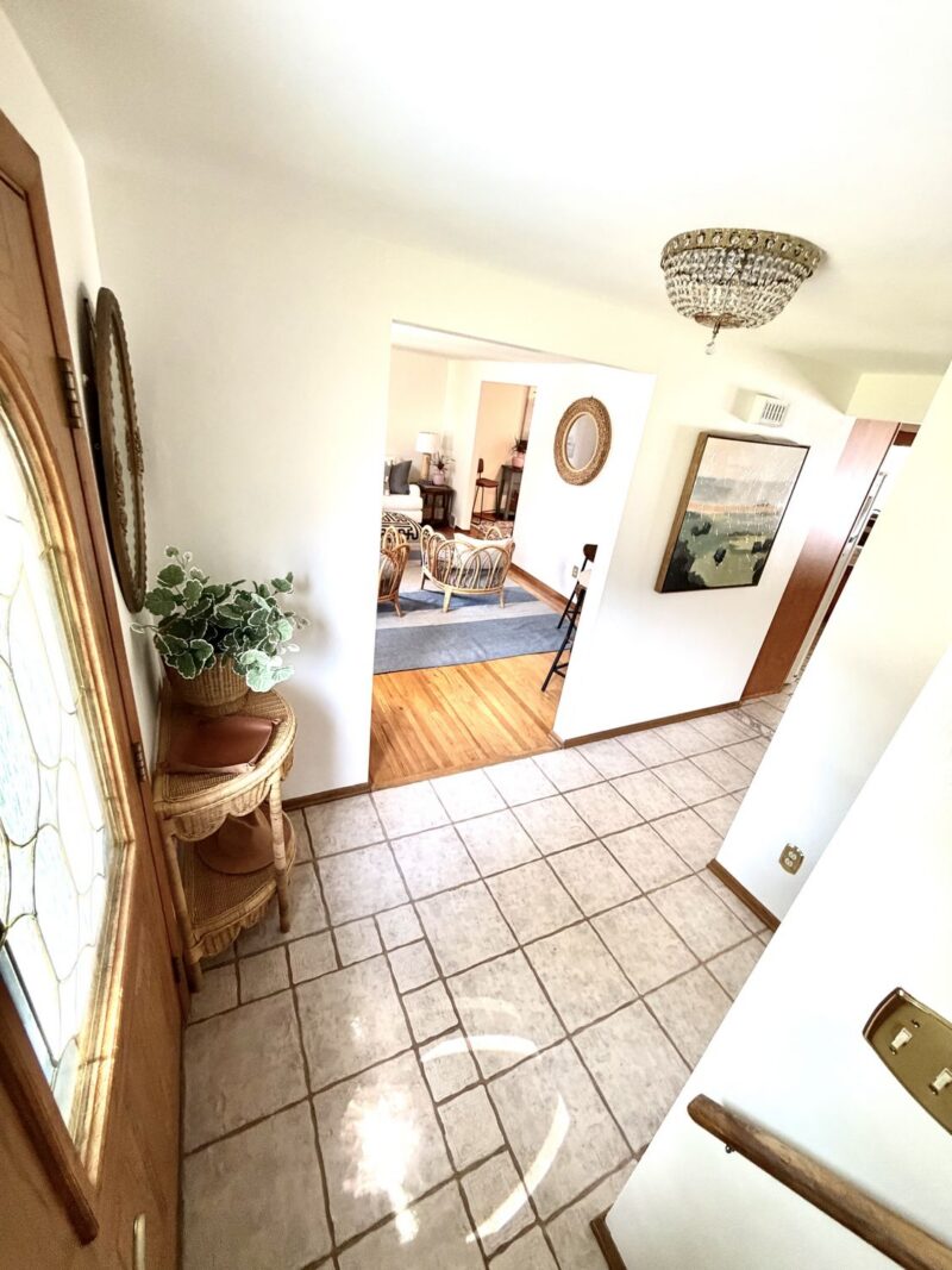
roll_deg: -9.5
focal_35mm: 14
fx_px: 513
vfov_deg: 102.1
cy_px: 635
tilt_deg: -23.6
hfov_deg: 85.7
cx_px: 476
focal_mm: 2.22
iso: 320
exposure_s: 1/67
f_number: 2.2
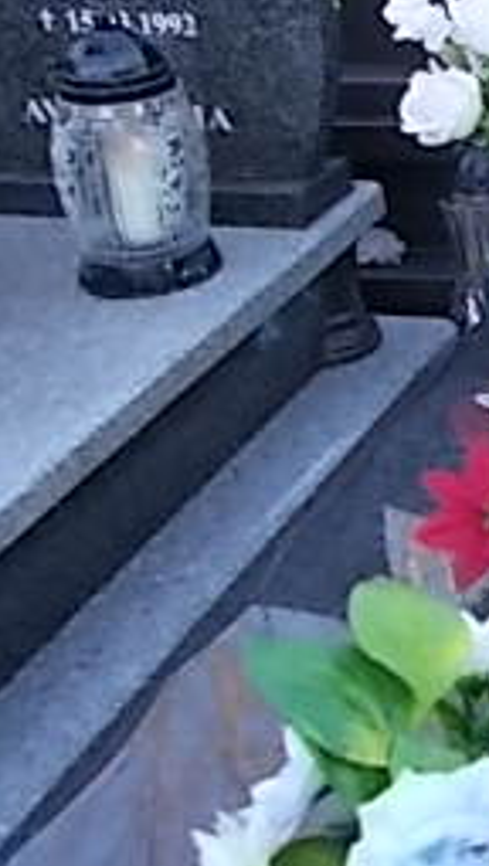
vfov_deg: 29.2
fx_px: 1632
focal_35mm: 71
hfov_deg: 14.6
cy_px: 214
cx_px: 917
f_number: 3.2
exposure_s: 1/80
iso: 80
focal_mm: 4.6
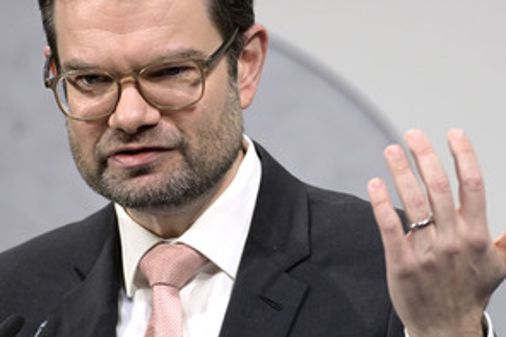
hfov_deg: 2.7
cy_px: 130
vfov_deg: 1.8
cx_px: 180
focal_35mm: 761
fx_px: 10690
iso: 2500
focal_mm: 500
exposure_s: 1/640
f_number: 5.6
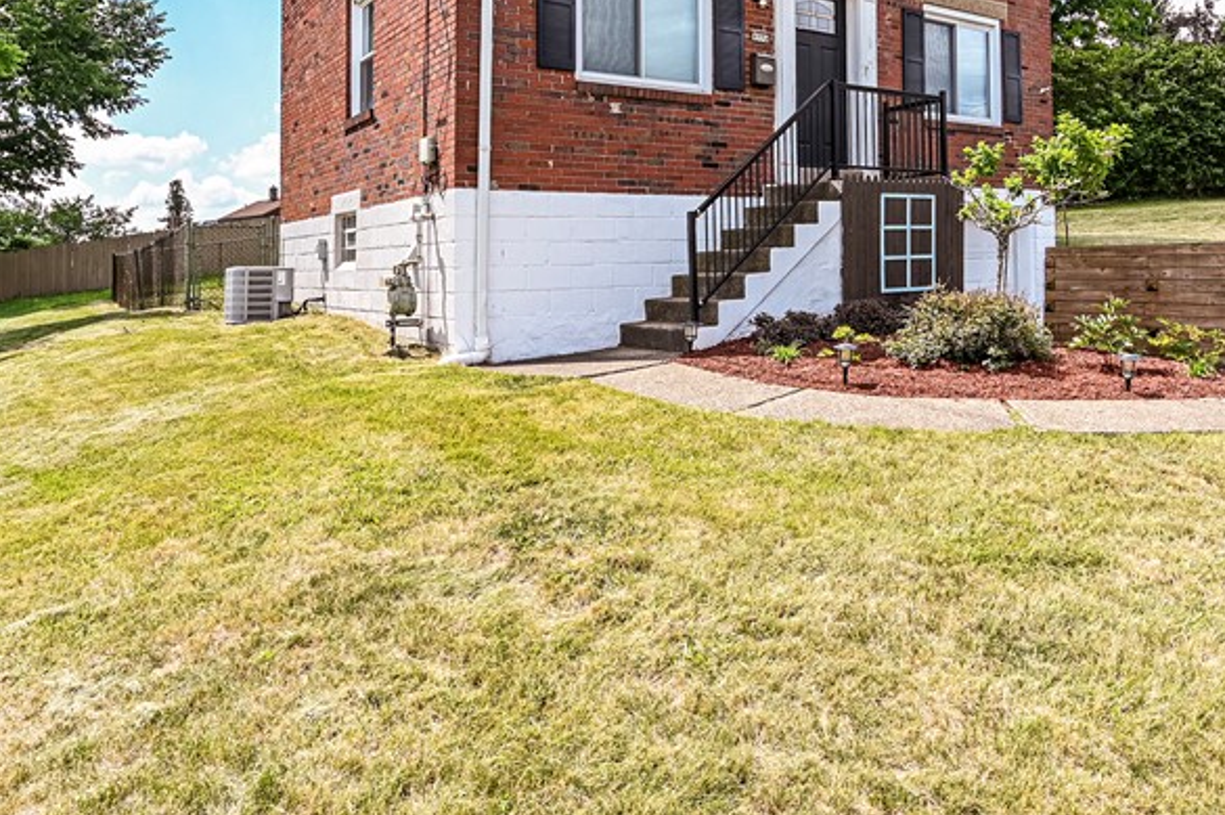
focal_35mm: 26
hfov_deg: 68.3
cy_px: 139
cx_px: 767
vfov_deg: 46.3
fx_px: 884
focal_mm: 14
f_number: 8
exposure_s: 1/125
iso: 100
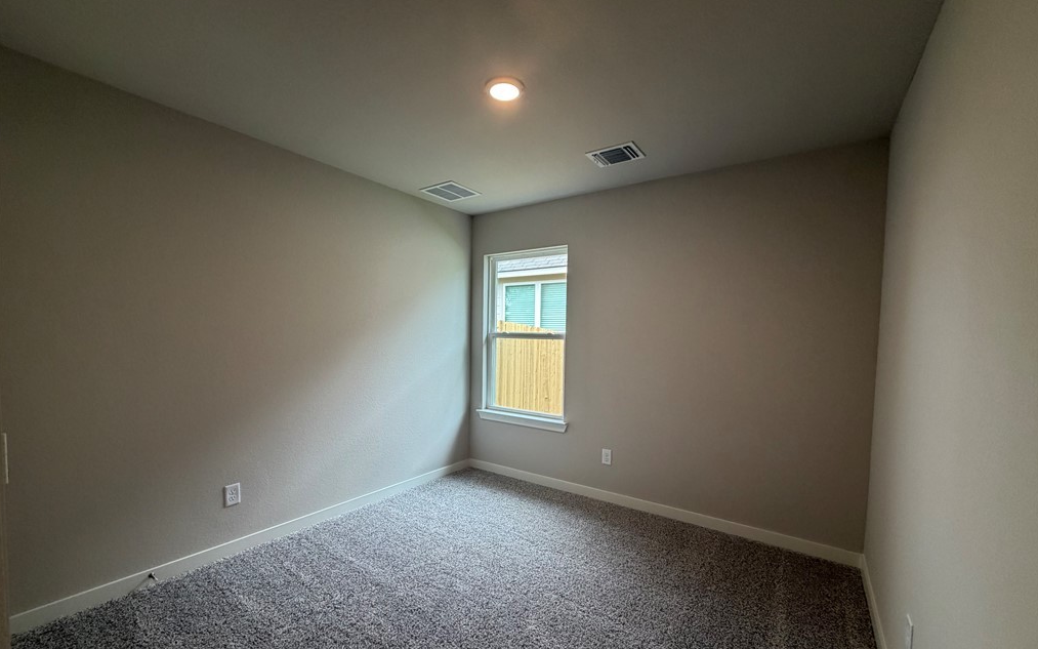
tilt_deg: -2.9
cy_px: 354
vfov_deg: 74.6
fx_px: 424
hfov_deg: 101.5
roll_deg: -0.9
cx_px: 520
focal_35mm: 15
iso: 250
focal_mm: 2.22
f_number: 2.2
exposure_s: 1/120
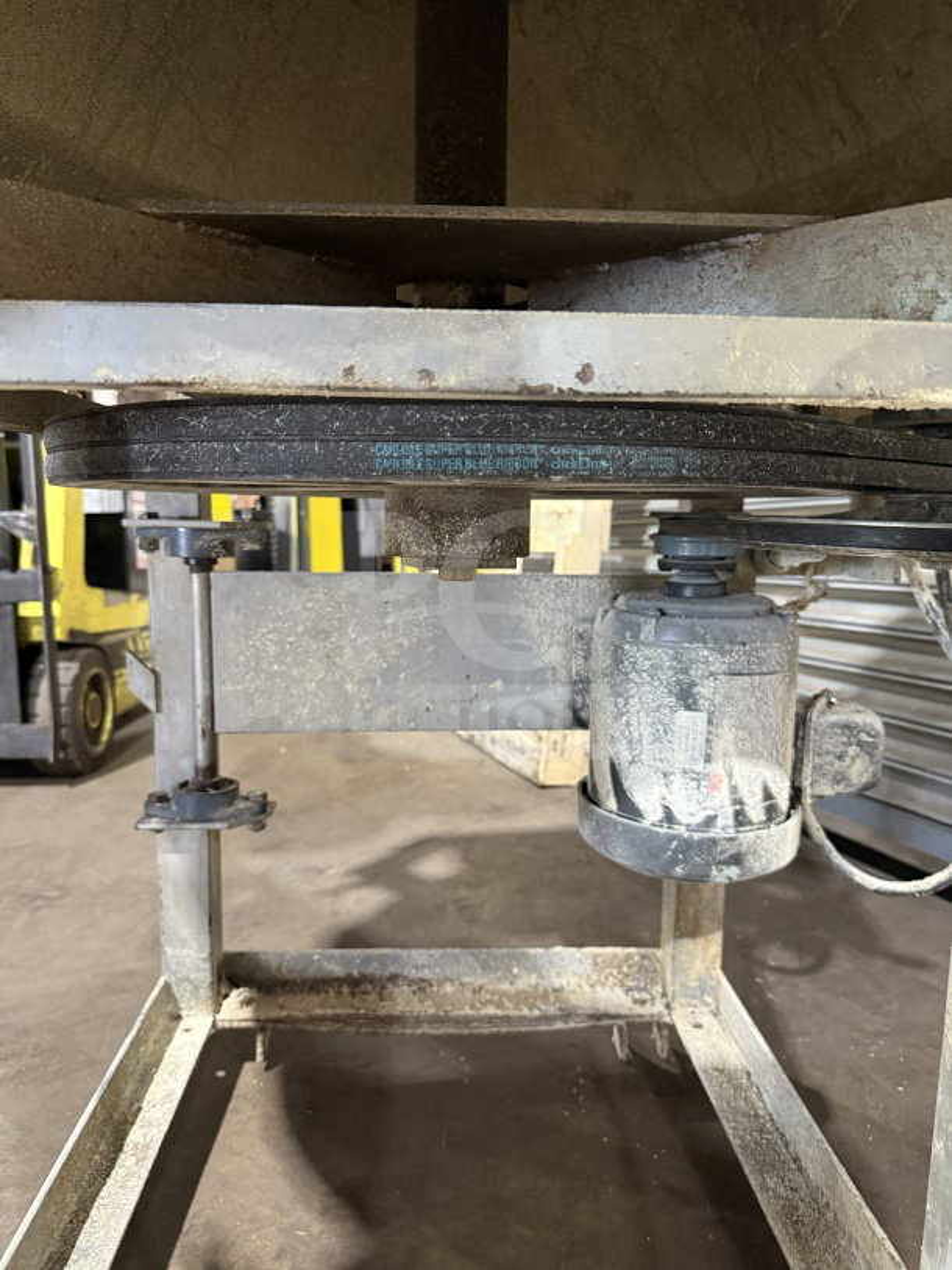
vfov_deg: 71.6
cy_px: 635
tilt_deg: -5.8
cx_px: 476
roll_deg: +0.3
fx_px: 880
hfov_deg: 56.8
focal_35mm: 24
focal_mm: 6.76
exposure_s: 1/48
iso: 800
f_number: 1.78
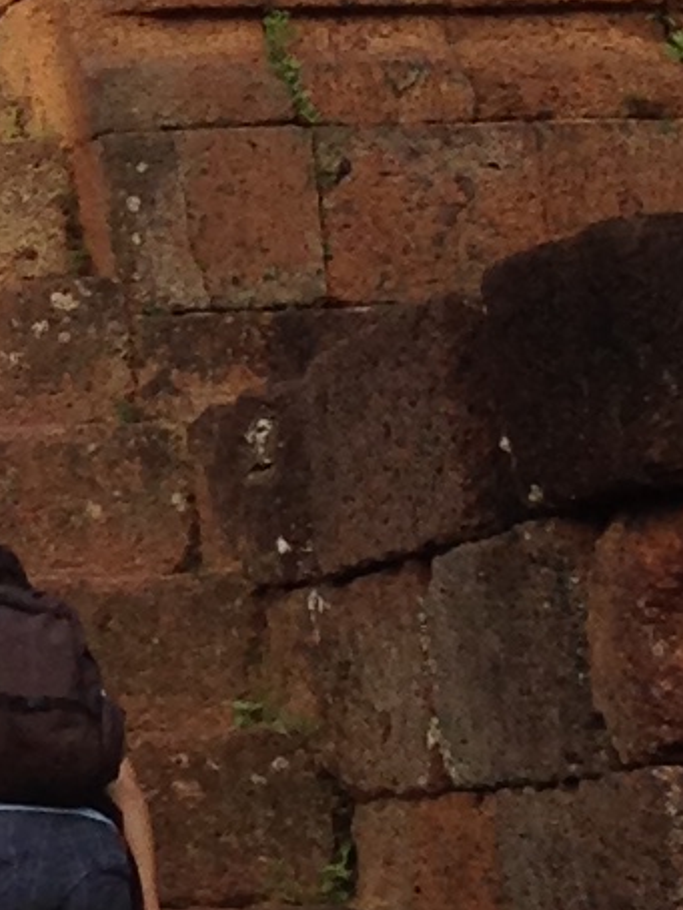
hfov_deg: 6.0
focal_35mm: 237
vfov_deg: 8.2
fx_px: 6229
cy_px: -301
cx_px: -1060
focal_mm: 4.12
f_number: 2.4
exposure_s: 1/653
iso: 50
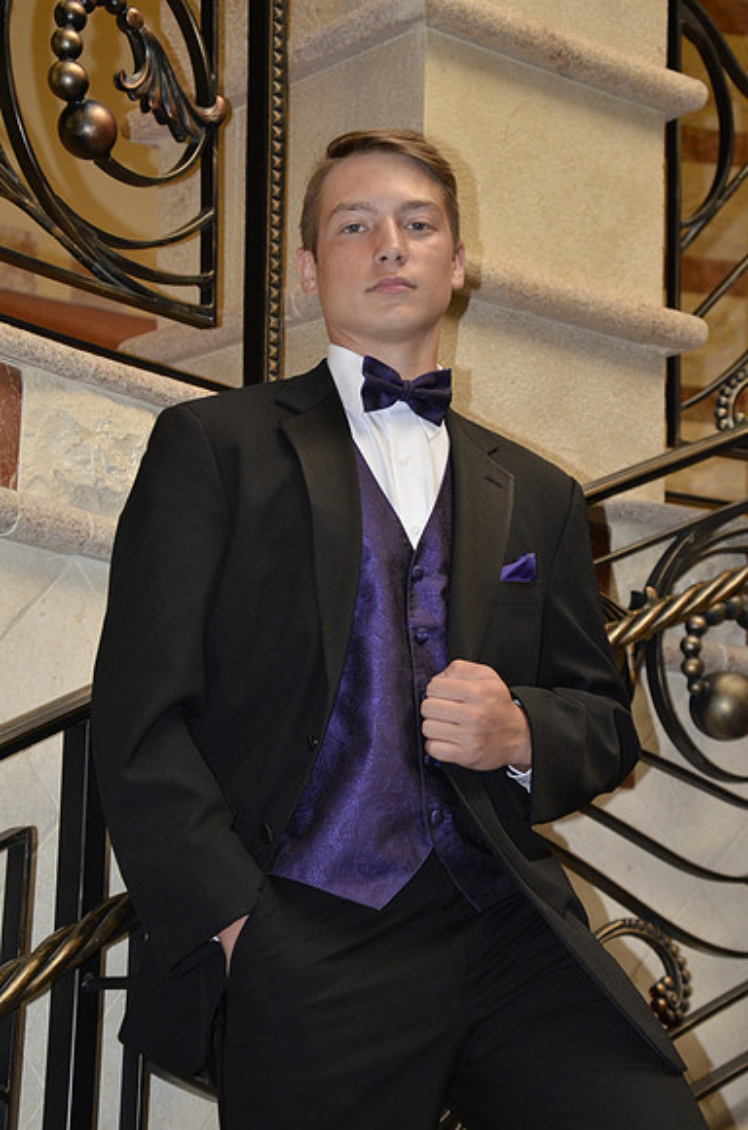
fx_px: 2583
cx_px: 374
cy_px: 565
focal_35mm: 82
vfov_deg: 24.7
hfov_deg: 16.5
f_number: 4.5
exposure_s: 1/60
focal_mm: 55
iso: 1600
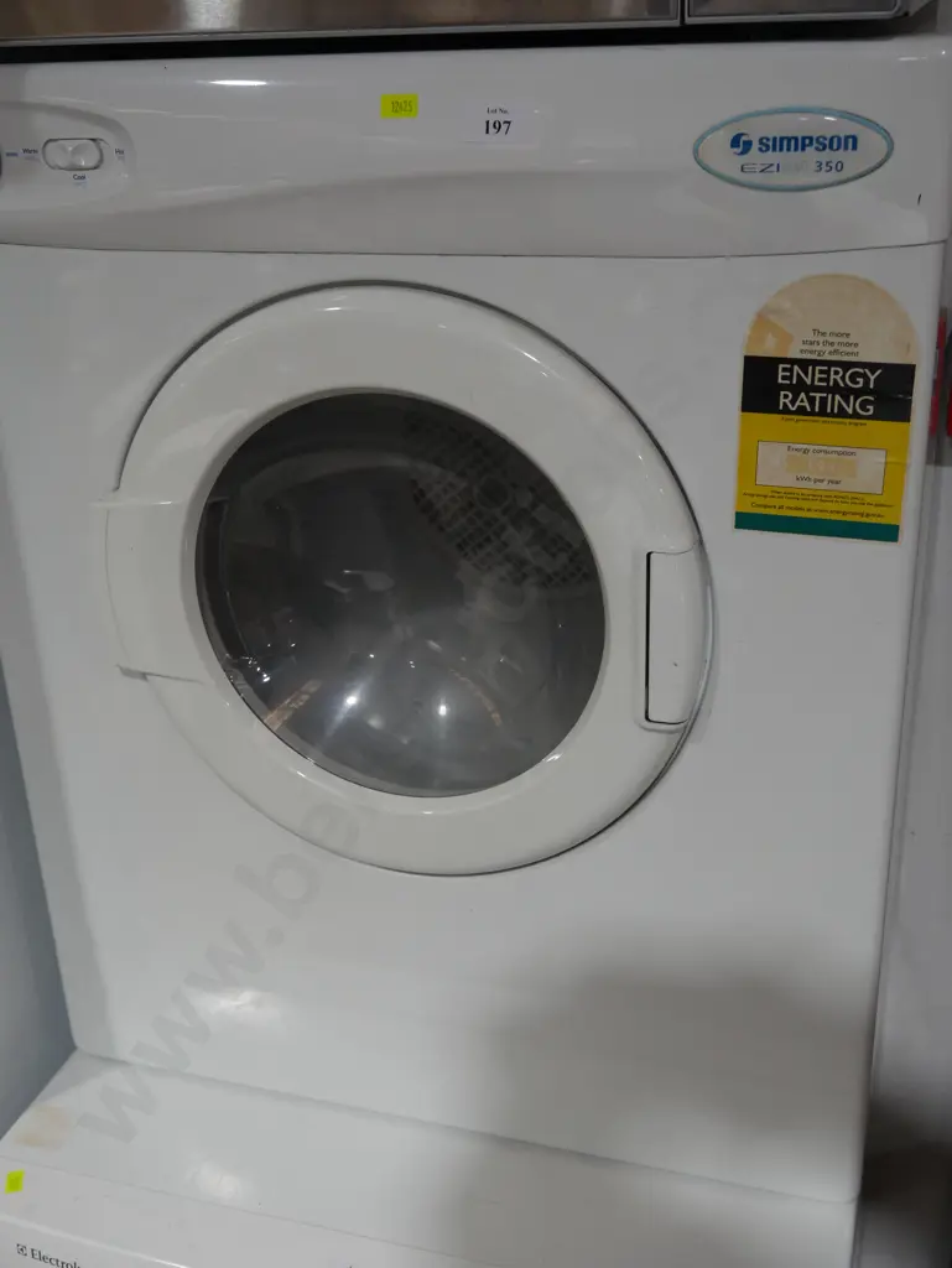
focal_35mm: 40
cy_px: 634
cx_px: 476
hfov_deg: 36.0
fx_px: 1466
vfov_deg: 46.8
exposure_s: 1/60
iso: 320
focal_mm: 20
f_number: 4.4
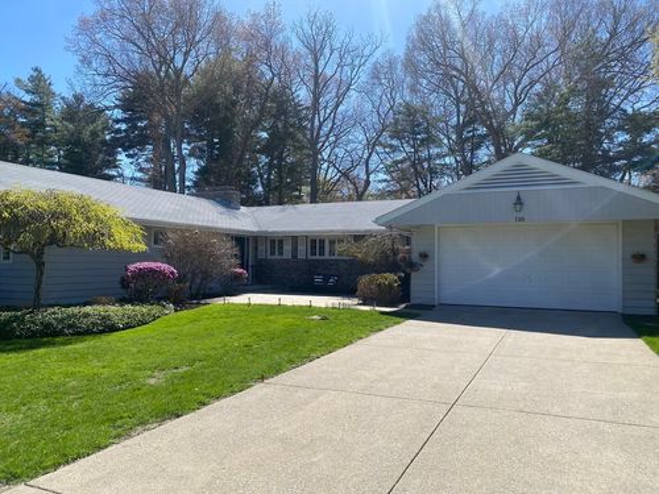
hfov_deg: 67.3
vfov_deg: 53.1
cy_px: 247
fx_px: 495
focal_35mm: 26
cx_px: 330
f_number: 1.8
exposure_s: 1/2410
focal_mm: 4.25
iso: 32
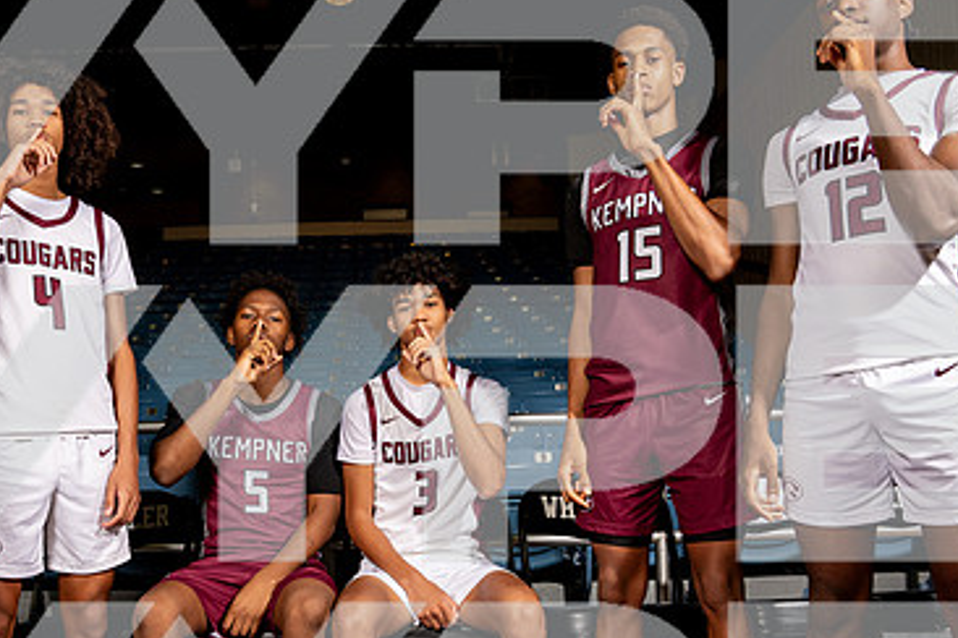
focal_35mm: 38
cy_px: 425
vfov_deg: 34.7
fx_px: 1011
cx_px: 372
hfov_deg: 50.3
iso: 250
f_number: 7.1
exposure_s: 1/125
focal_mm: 24
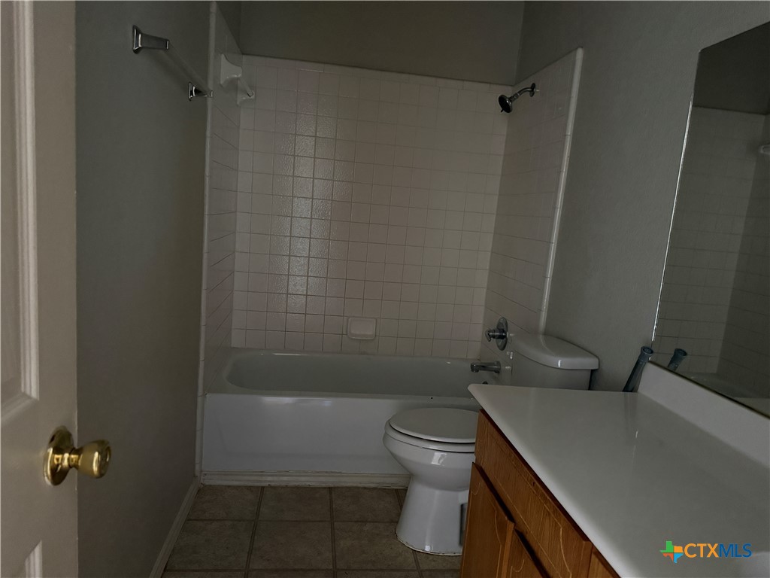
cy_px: 289
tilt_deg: -9.0
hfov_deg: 71.6
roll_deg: -4.8
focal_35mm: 24
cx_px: 385
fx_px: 534
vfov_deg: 56.8
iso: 1250
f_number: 1.78
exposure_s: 1/30
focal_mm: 6.76
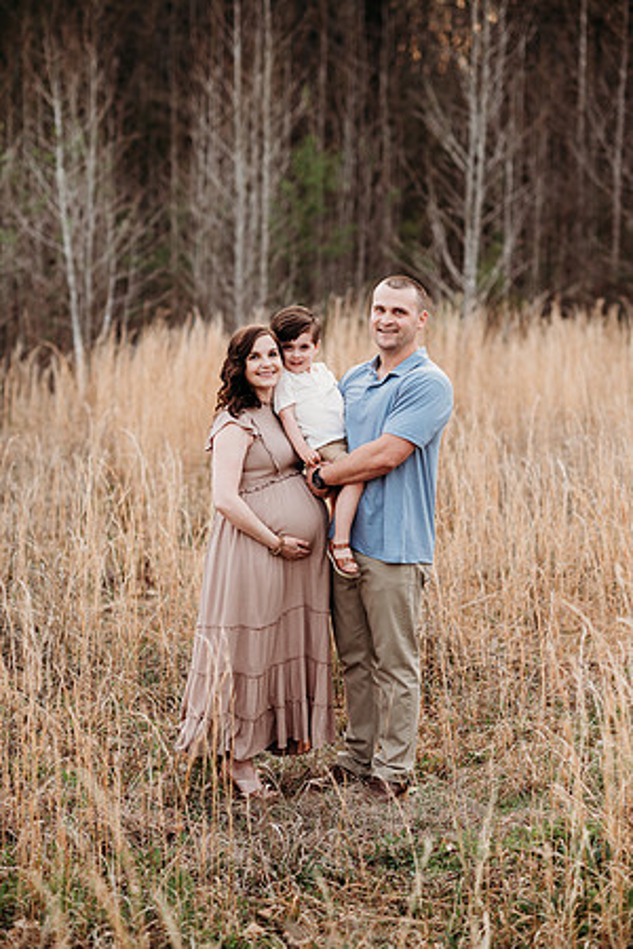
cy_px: 474
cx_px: 316
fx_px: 2242
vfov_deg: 23.9
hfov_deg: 16.1
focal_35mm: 85
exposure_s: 1/400
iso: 160
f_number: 2.5
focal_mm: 85
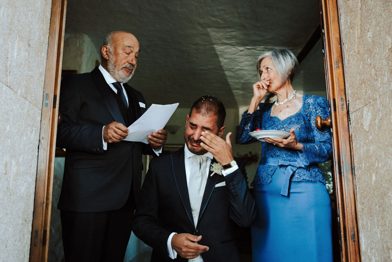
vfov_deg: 37.4
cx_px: 204
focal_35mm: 35
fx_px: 386
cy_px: 130
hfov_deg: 53.8
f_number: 3.2
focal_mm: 31
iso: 400
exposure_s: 1/125
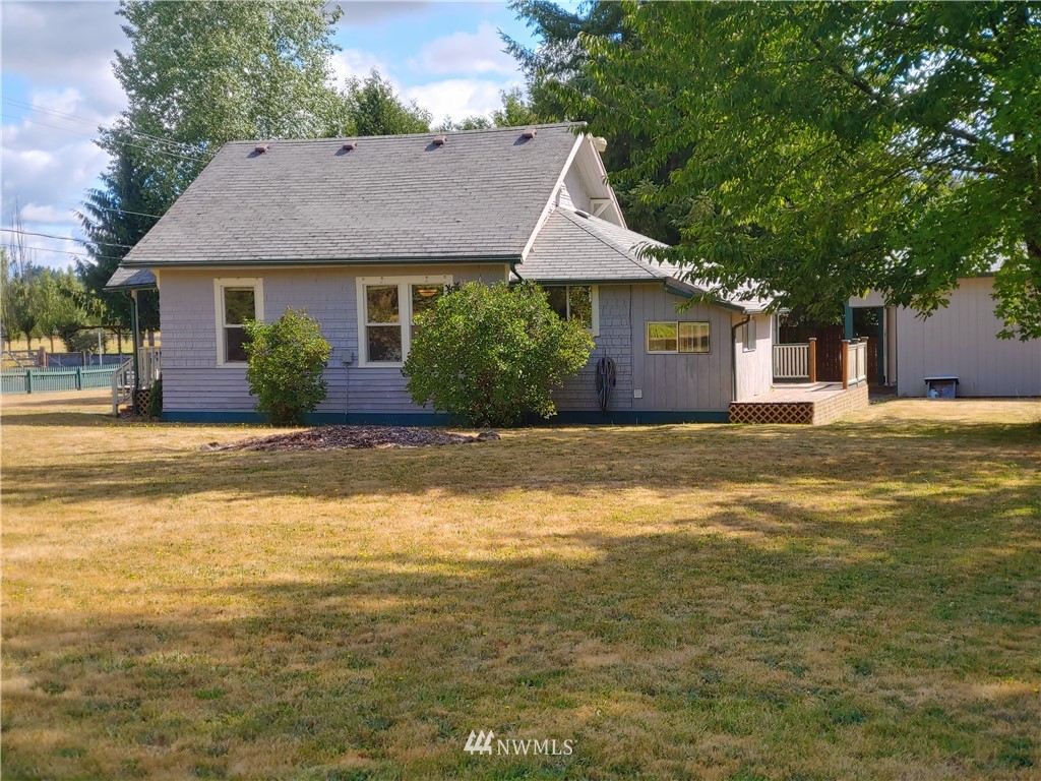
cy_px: 390
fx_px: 1504
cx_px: 520
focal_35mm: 50
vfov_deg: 29.1
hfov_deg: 38.2
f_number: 2.4
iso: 50
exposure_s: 1/206
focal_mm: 5.88
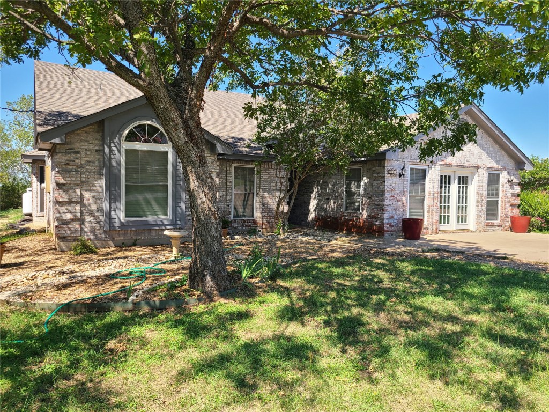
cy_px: 206
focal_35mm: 26
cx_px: 274
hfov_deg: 67.3
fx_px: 412
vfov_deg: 53.1
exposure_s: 1/792
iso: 40
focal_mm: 5.4
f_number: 1.8
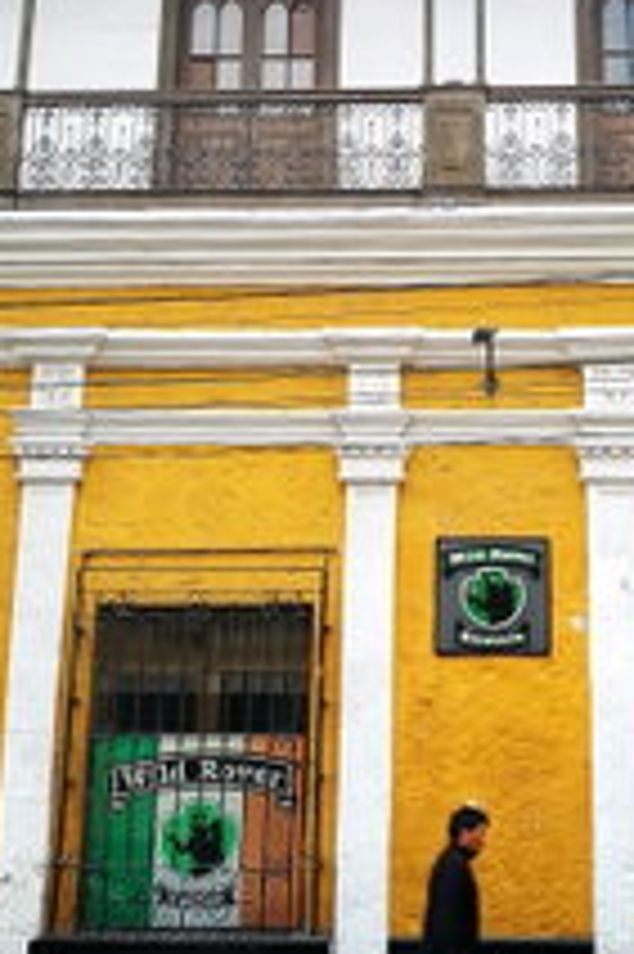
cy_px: 400
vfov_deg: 37.5
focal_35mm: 53
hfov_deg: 25.2
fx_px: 1402
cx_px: 468
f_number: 2.2
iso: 80
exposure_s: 1/50
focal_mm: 4.5
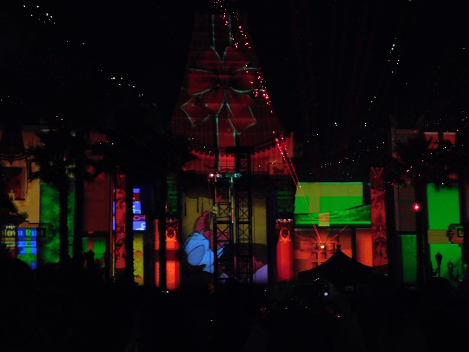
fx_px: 962
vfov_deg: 20.7
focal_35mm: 71
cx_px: 234
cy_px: 176
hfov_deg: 27.4
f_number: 4.3
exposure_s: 1/15
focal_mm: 12.6
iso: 1600
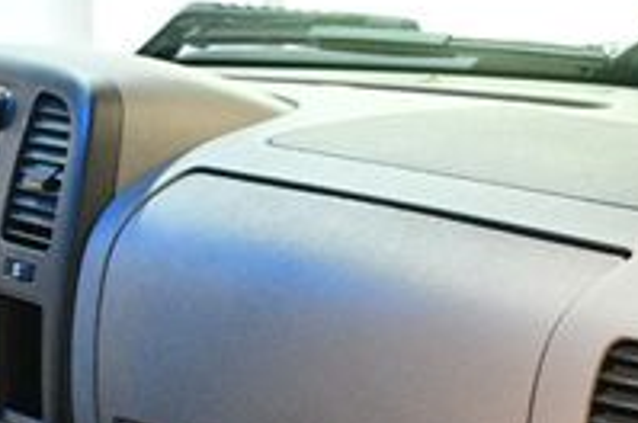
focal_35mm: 145
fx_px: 2566
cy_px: 433
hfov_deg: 14.2
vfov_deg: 9.4
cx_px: 221
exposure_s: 1/60
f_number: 4
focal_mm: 30
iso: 3600
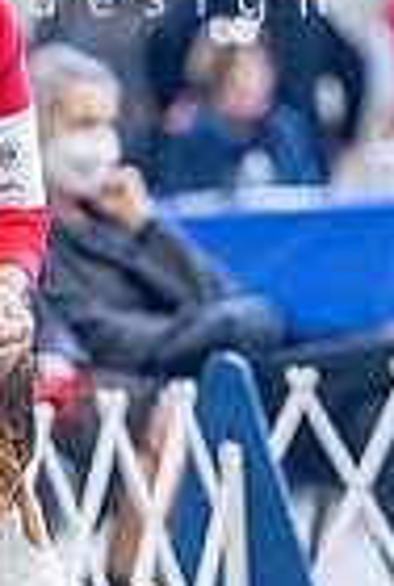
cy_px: 410
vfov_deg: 4.0
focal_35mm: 516
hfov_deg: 2.7
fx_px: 8429
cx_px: -80
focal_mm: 161
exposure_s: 1/320
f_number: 3.5
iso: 6400
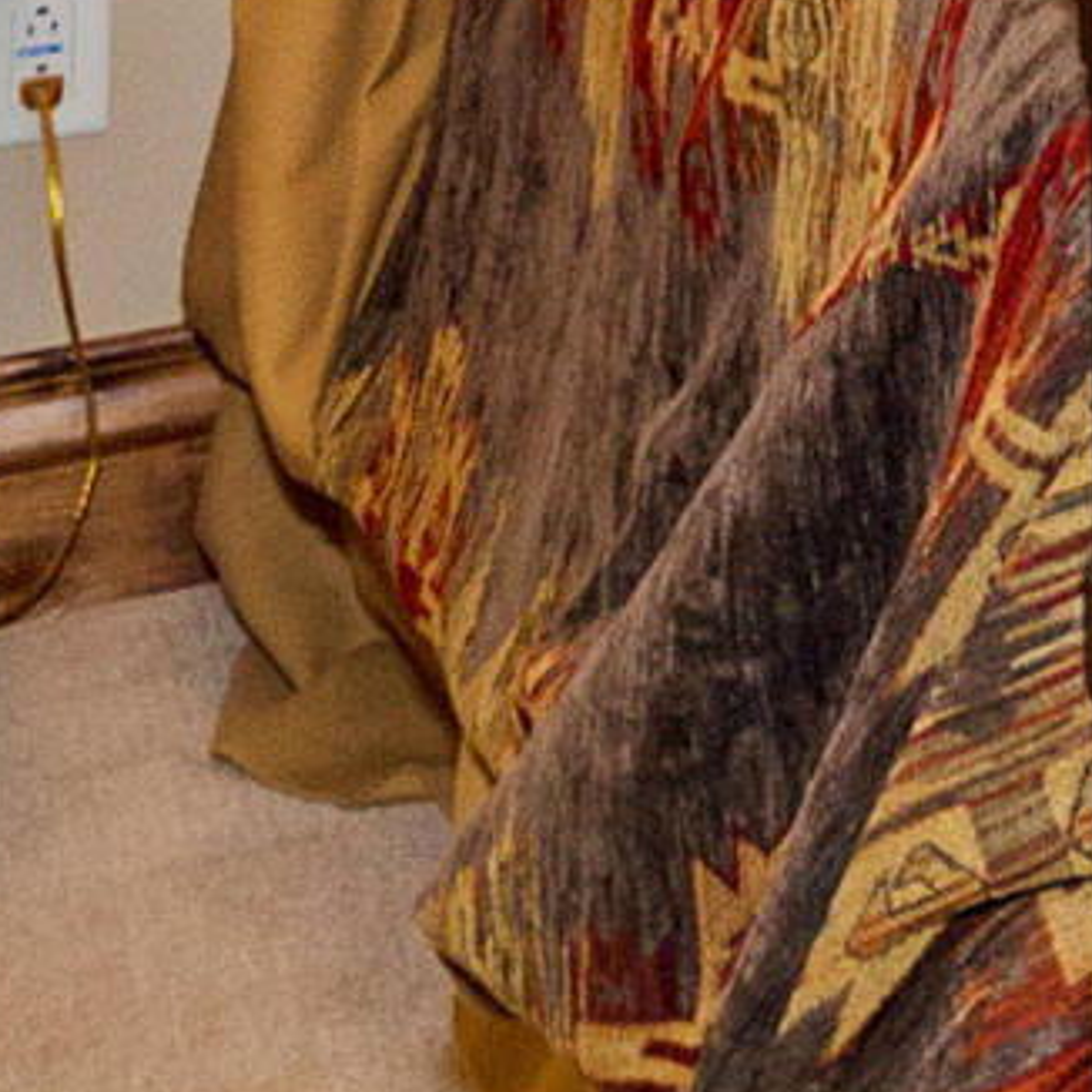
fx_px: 4176
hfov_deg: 10.3
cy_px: -1358
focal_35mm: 117
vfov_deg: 12.4
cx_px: 3373
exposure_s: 1/60
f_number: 6.3
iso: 200
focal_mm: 10
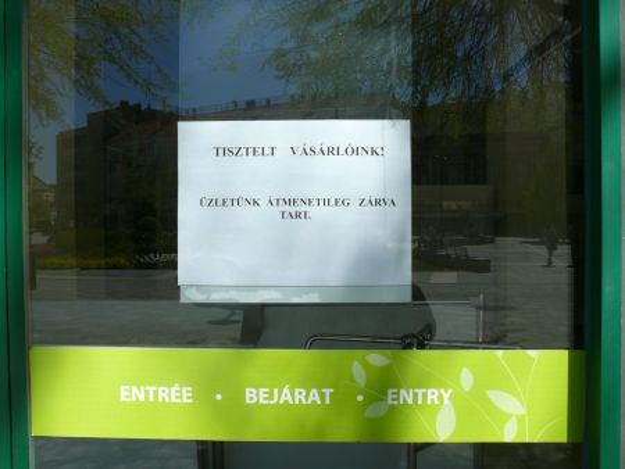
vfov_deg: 40.7
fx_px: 632
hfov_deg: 52.6
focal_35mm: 35
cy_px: 234
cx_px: 312
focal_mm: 7.4
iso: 100
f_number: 6.3
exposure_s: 1/400
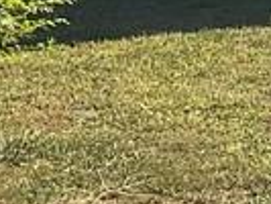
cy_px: -41
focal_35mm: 223
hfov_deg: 8.4
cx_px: 542
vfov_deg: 6.6
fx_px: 1747
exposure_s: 1/1279
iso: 16
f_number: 1.8
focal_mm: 3
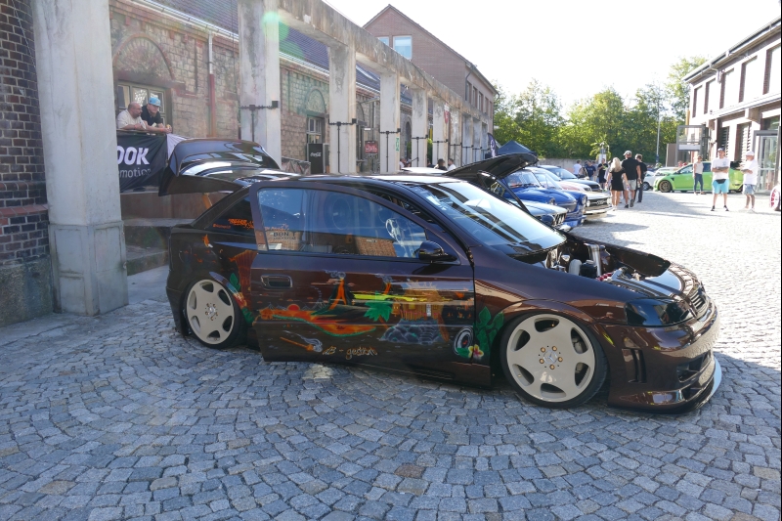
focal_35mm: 29
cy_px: 260
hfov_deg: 63.7
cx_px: 391
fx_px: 630
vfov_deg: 44.9
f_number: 3
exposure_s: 1/320
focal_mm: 10.6
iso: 125
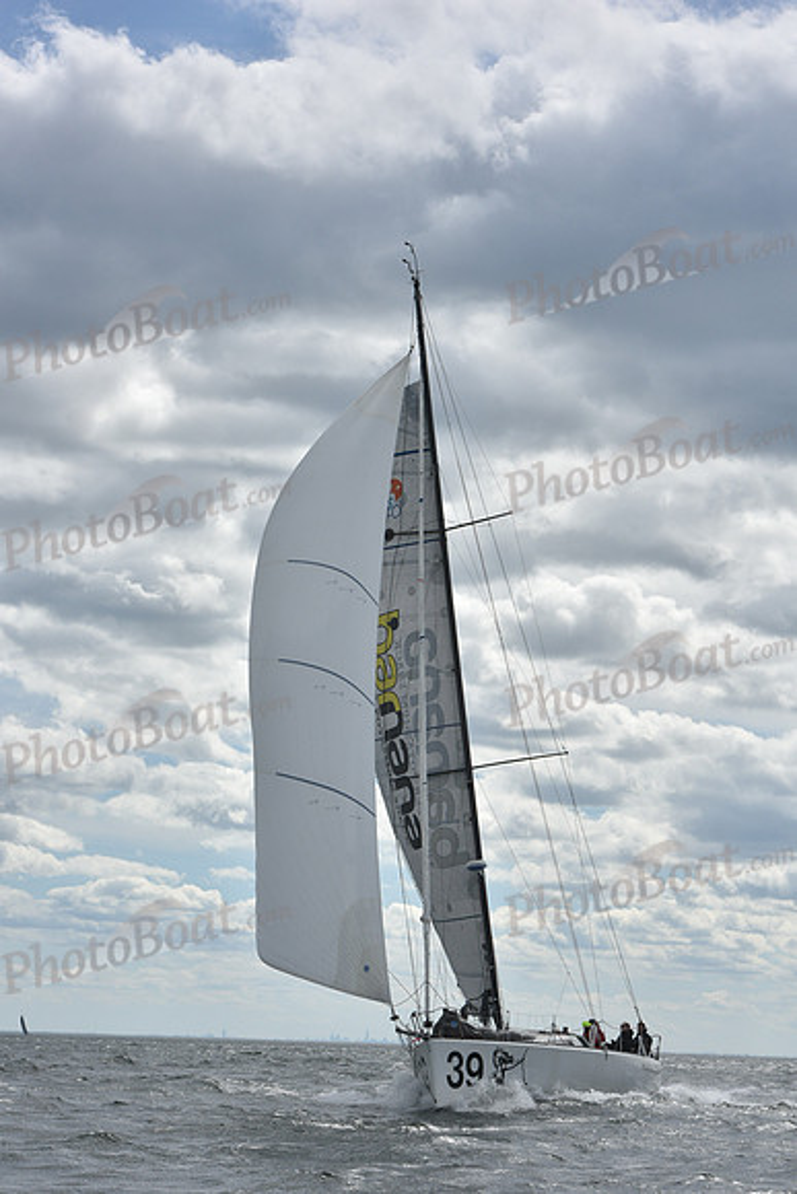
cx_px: 398
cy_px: 597
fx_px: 3252
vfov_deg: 20.8
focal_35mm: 98
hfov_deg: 14.0
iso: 320
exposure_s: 1/1000
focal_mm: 98
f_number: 11
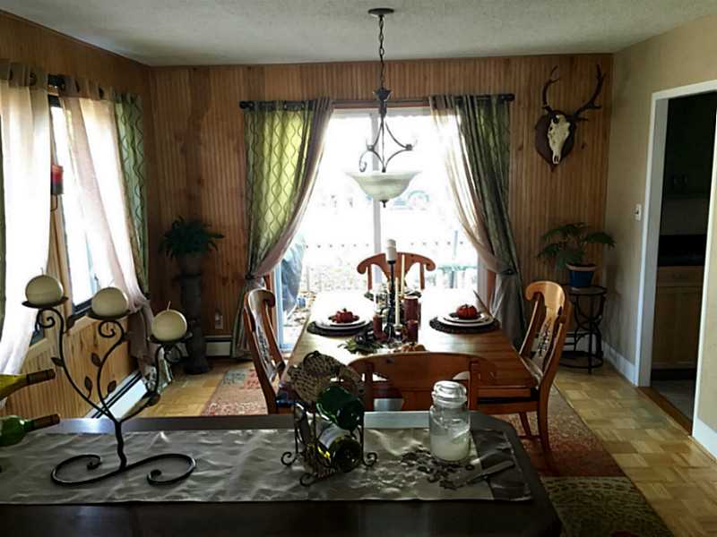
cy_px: 268
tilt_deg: -9.2
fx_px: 601
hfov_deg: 61.7
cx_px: 358
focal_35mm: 29
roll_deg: +0.9
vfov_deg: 48.2
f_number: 2.2
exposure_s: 1/30
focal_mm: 4.15
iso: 160
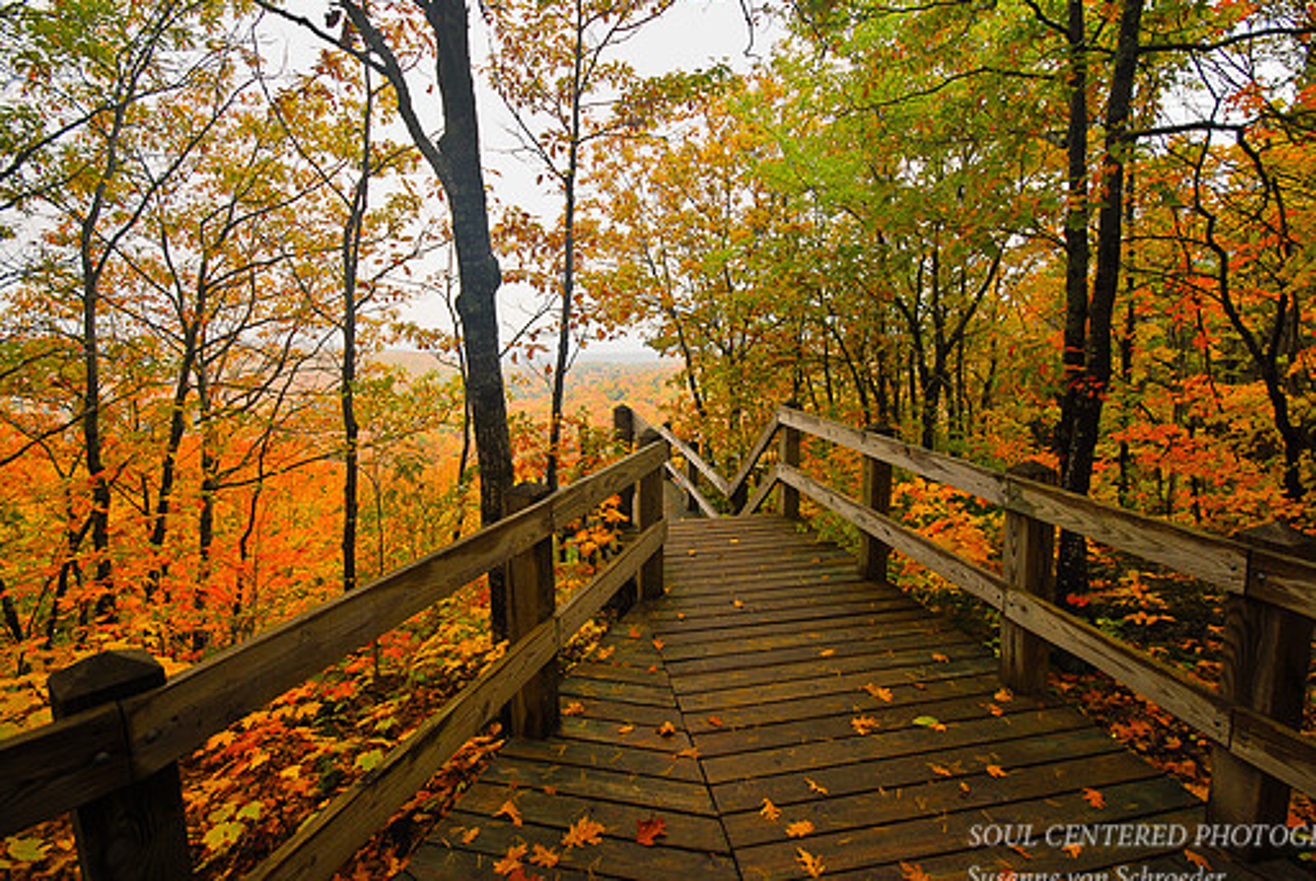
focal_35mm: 17
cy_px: 405
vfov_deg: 70.5
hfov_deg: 93.2
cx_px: 673
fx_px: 622
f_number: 7.1
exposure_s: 1/40
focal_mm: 10
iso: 200
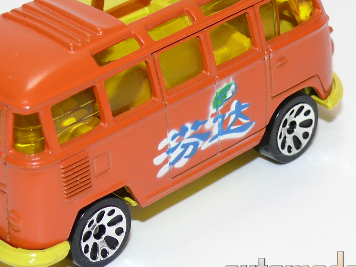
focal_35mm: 166
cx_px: 141
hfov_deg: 11.9
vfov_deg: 8.9
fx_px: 1707
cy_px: 89
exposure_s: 1/30
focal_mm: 13.4
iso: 100
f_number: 4
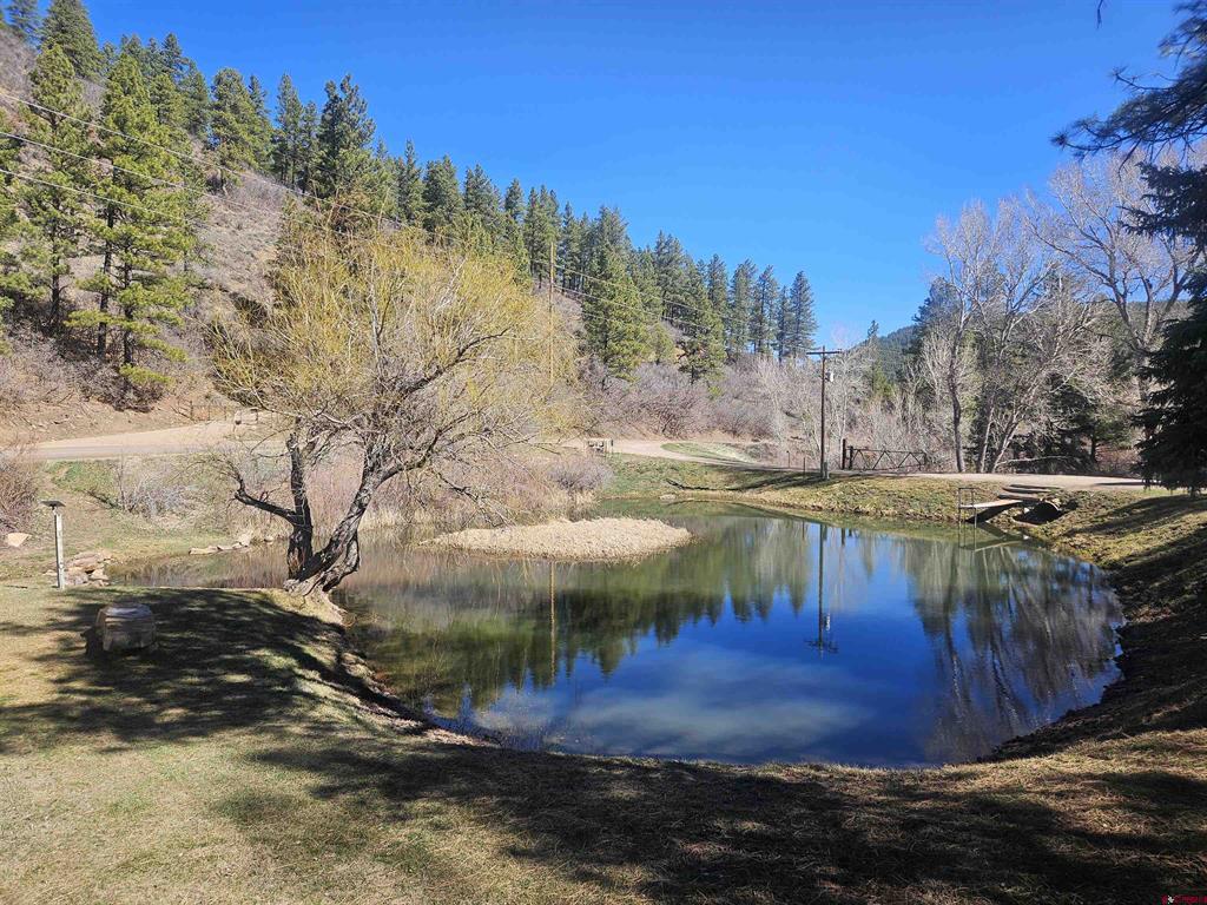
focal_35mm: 23
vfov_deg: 58.9
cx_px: 604
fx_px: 802
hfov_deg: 73.9
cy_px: 452
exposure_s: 1/1047
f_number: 1.8
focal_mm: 5.4
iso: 25
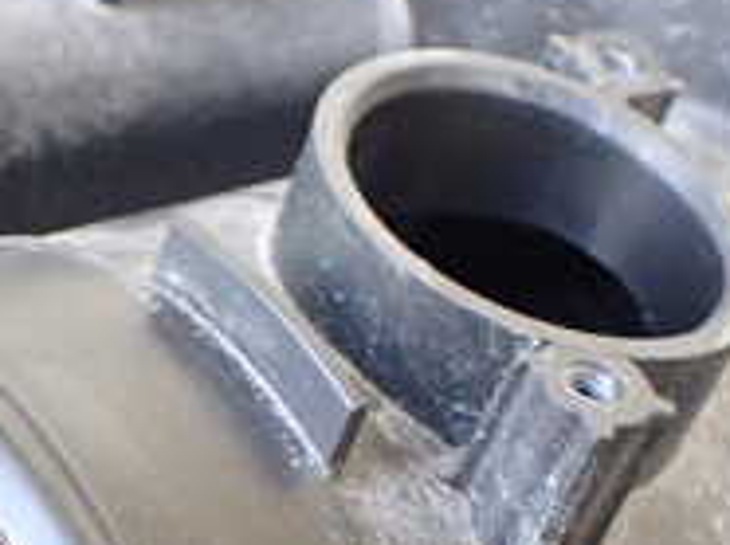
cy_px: 510
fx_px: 2043
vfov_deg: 15.0
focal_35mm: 97
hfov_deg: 20.1
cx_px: 204
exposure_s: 1/80
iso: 800
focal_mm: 5.4
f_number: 2.3
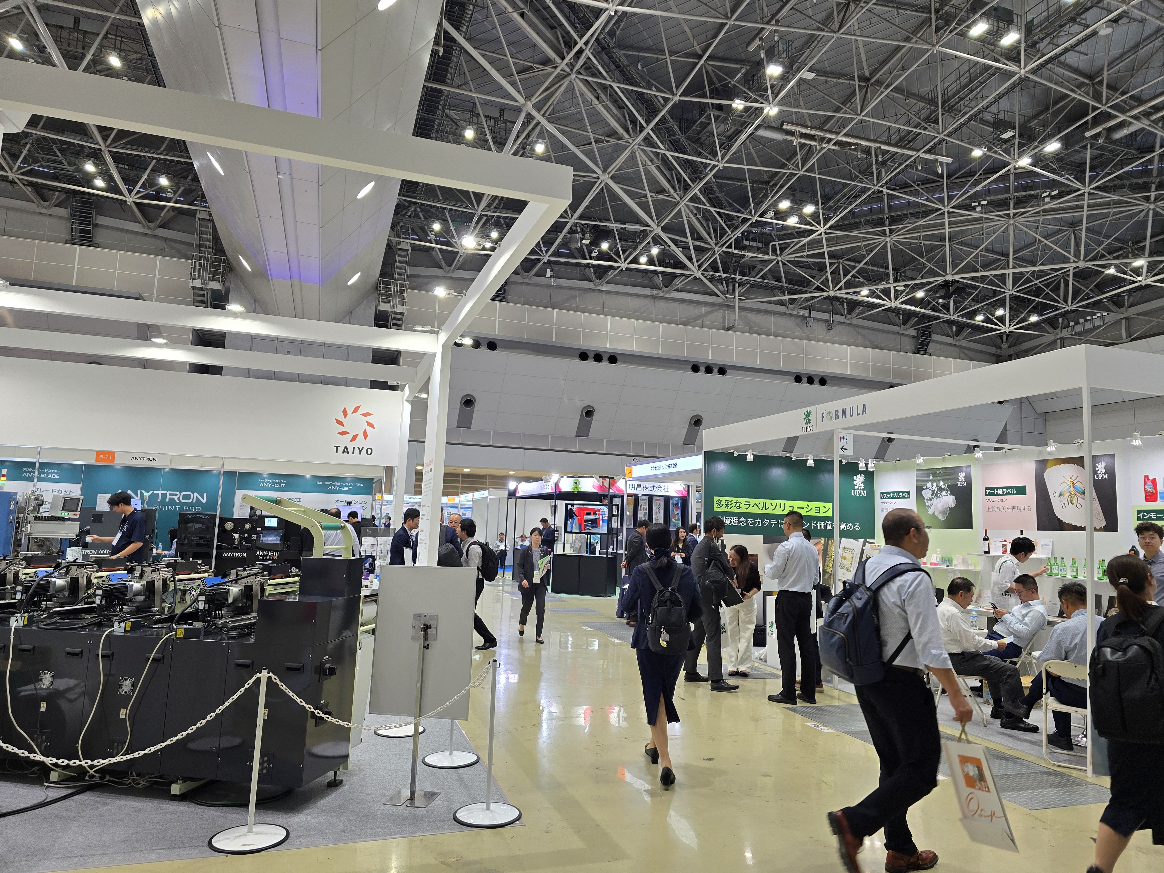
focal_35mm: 23
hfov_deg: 73.9
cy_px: 436
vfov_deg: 58.9
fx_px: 773
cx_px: 582
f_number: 1.7
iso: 80
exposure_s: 1/100
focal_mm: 6.3
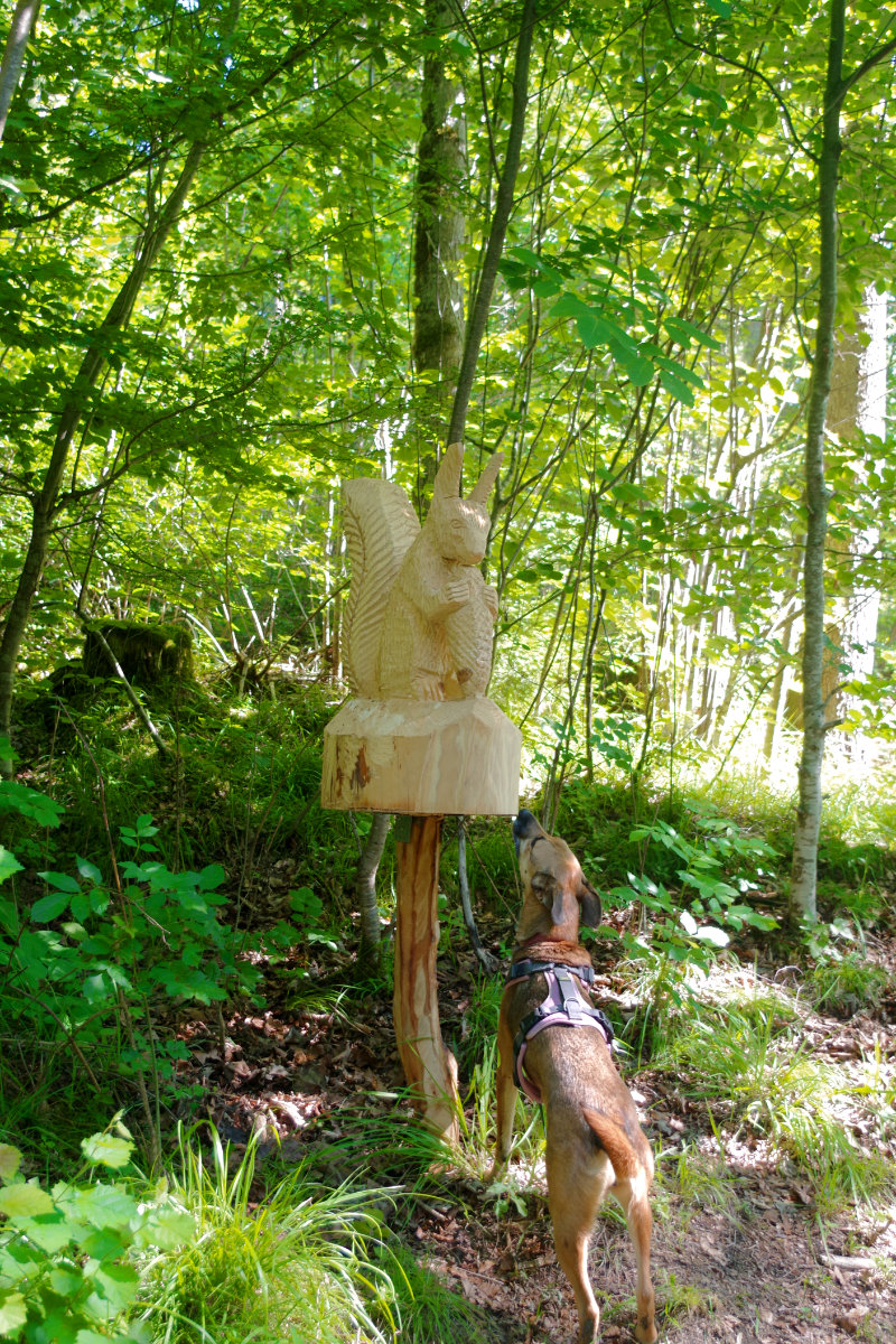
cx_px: 448
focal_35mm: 39
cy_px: 672
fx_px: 1456
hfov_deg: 34.2
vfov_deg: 49.6
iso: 250
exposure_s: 1/60
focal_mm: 26
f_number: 4.5
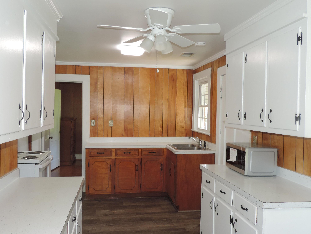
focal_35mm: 31
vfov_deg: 45.4
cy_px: 118
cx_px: 152
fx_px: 279
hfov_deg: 58.3
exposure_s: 1/30
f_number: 3.1
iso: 200
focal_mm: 5.3
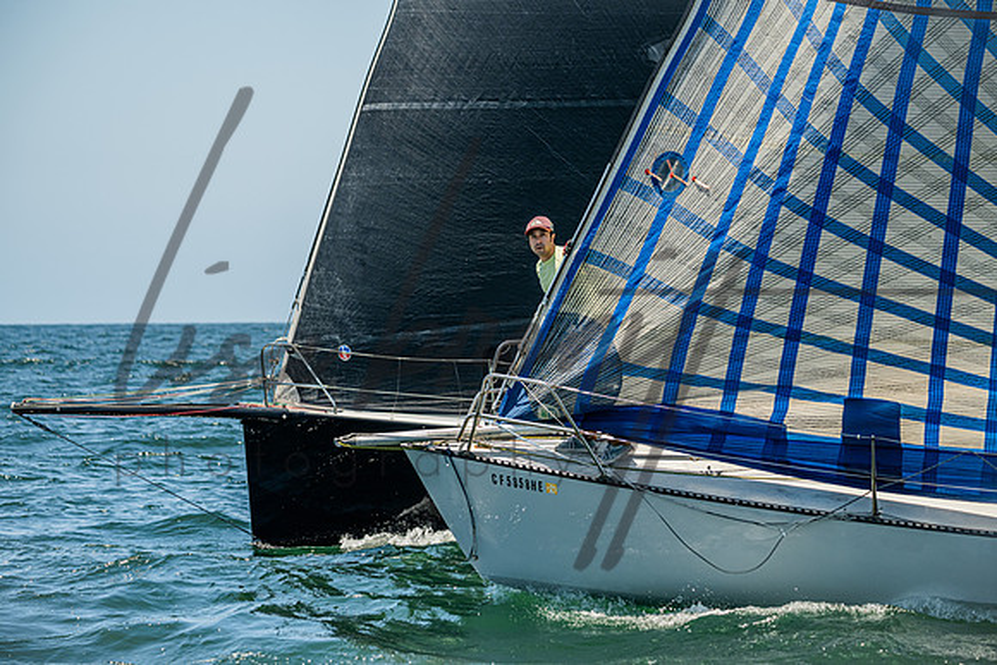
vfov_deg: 9.2
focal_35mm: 150
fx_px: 4155
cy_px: 332
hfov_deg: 13.7
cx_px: 498
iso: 320
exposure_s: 1/1000
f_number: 5.6
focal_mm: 150
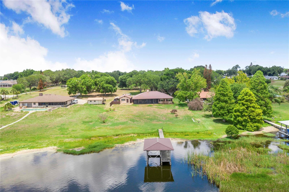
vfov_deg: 46.4
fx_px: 225
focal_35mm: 28
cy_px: 96
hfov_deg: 65.5
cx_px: 144
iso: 100
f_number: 5.6
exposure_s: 1/640
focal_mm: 10.26
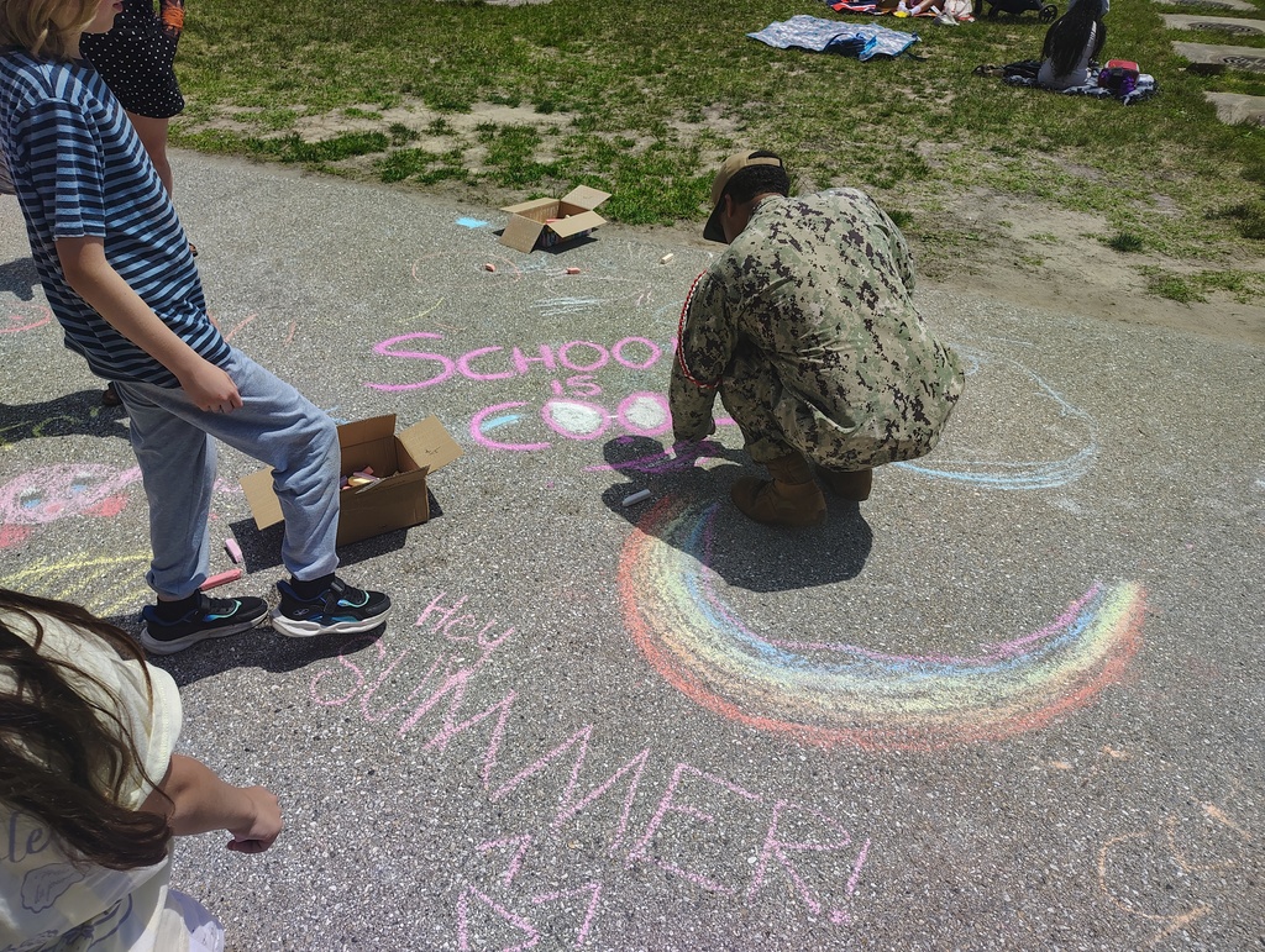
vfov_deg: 56.9
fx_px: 878
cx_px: 632
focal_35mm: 24
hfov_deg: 71.5
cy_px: 476
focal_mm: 5.56
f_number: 1.8
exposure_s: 1/1914
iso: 100
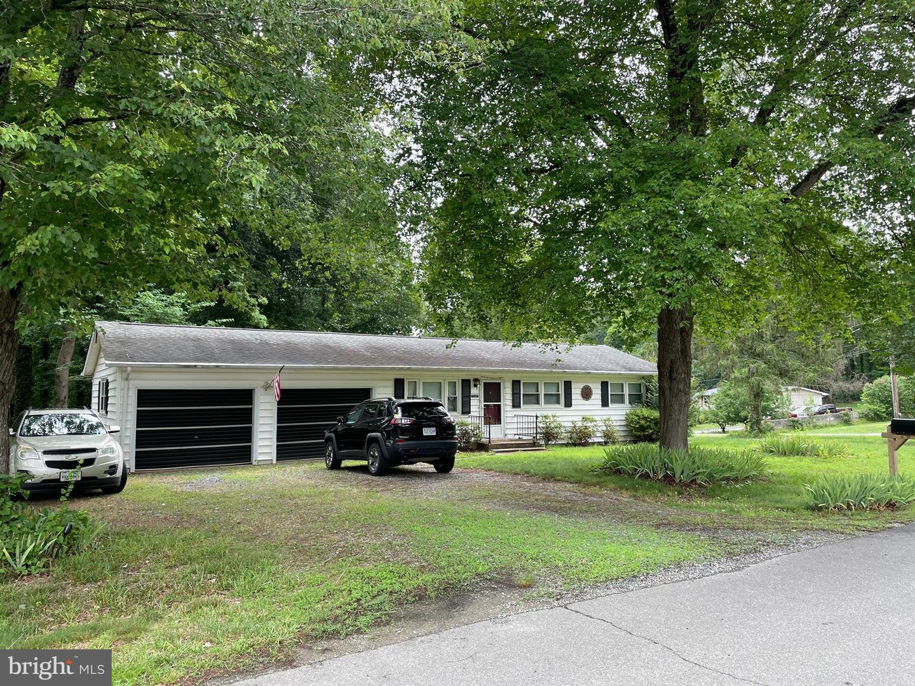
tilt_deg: +4.4
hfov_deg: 67.3
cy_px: 343
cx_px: 458
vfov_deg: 53.1
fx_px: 687
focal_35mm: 26
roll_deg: +0.4
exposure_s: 1/281
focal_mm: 4.2
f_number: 1.6
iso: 32
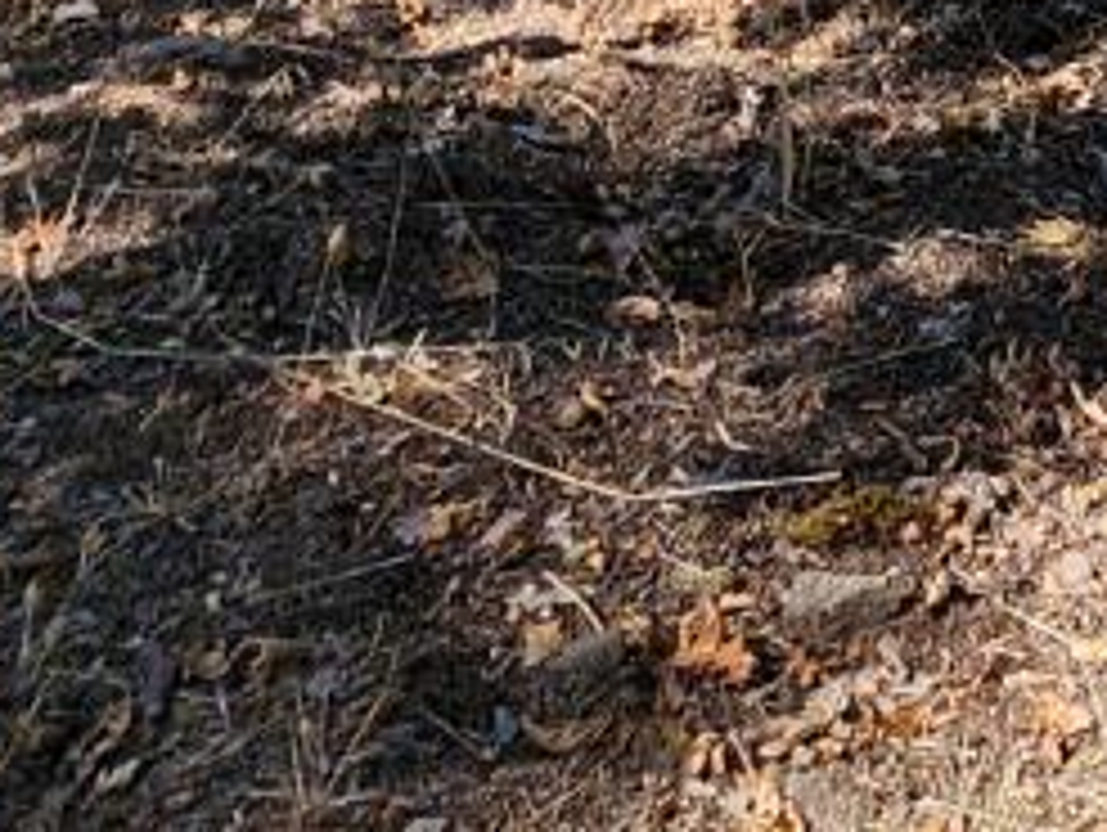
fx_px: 4481
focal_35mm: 140
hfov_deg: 12.8
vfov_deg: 9.2
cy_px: -1378
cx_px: 2016
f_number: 1.8
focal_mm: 5.54
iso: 25
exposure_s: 1/834
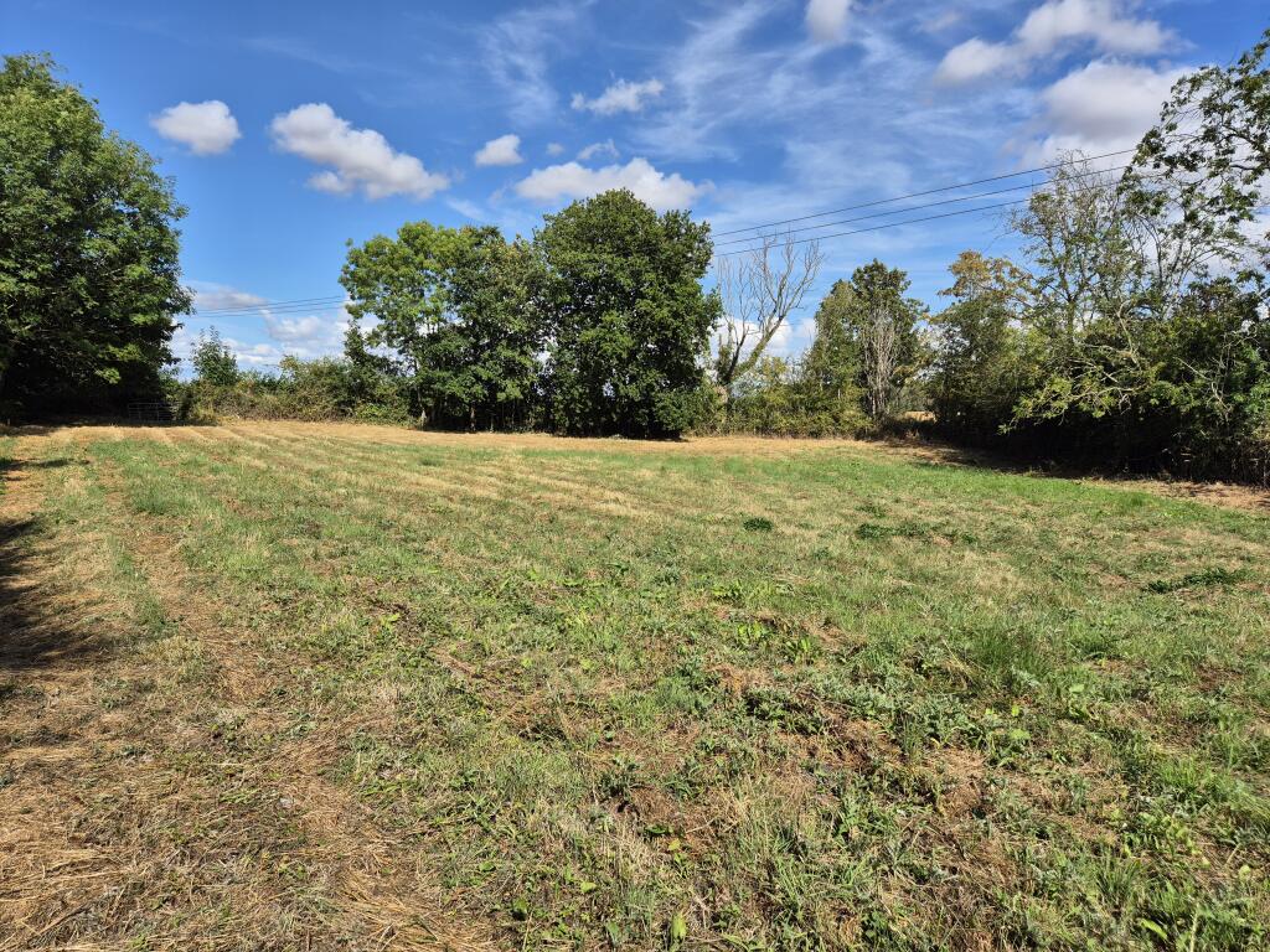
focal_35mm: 23
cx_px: 635
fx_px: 844
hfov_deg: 73.9
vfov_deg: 58.9
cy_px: 476
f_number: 1.8
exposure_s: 1/2024
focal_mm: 5.4
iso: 25
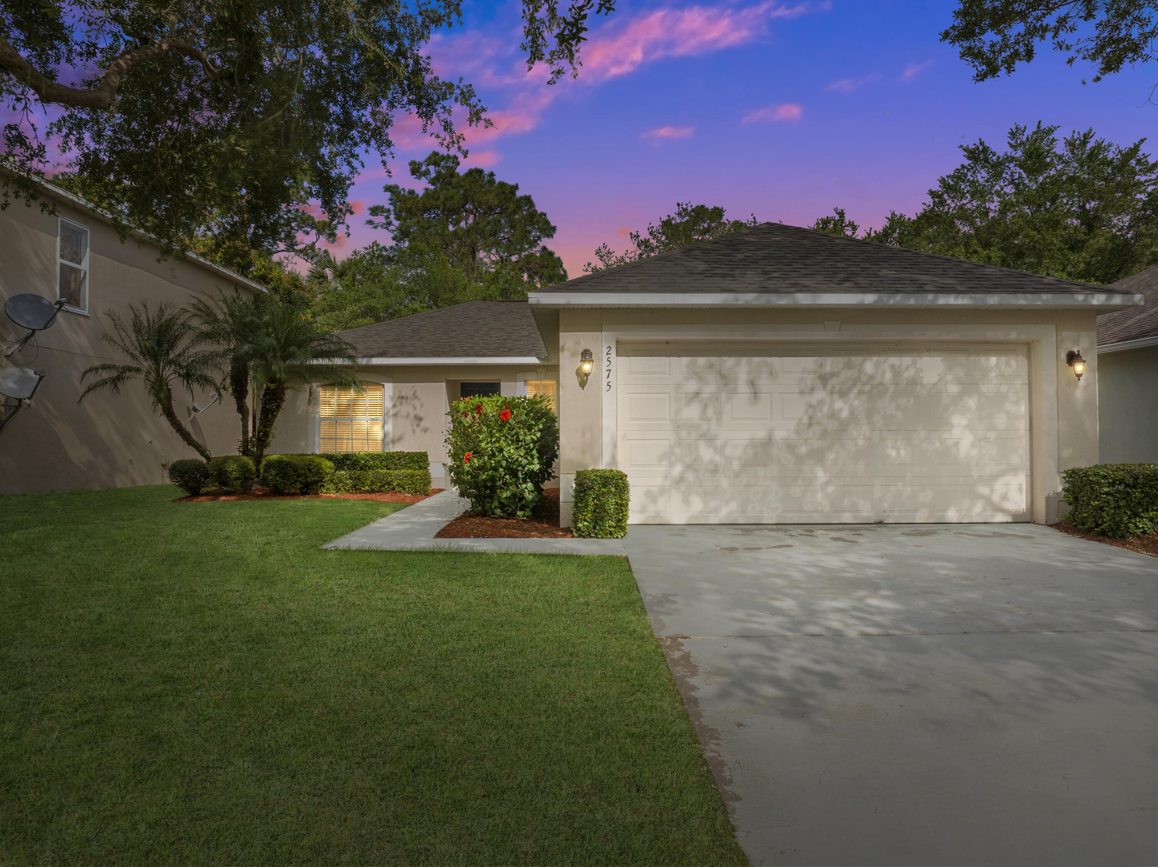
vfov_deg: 56.8
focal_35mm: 24
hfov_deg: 71.6
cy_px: 434
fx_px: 802
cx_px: 579
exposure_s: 1/50
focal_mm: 12.29
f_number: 5.6
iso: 100
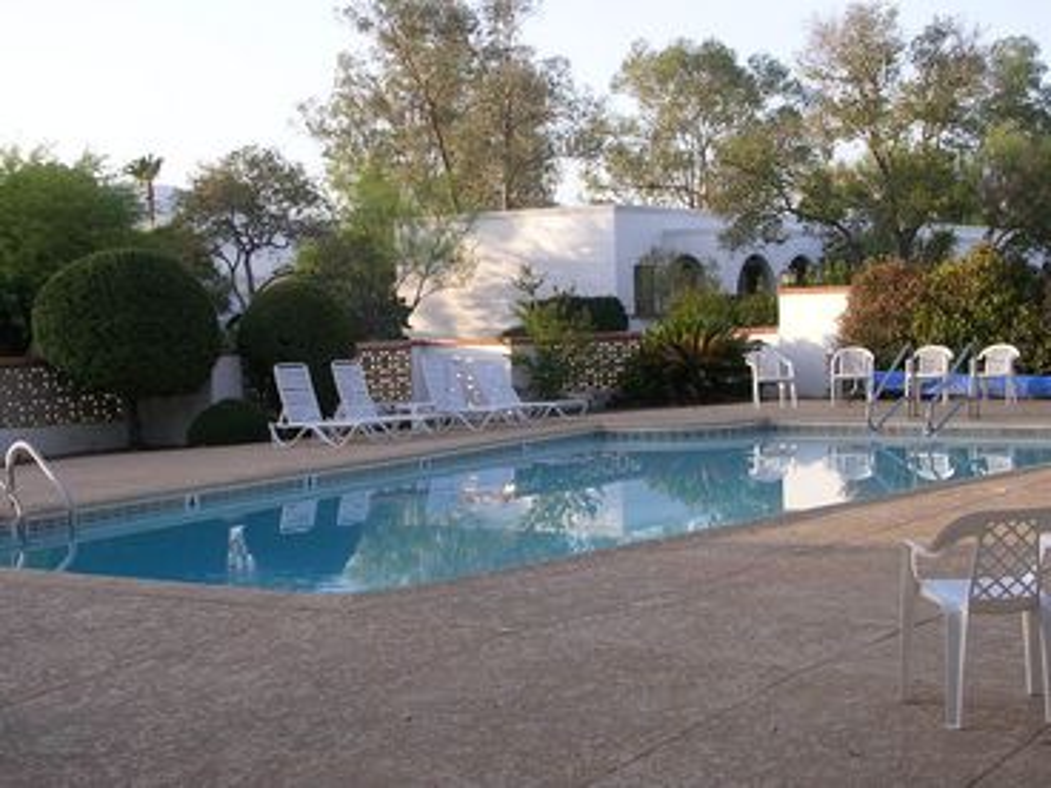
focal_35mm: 60
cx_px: 526
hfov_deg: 32.2
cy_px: 394
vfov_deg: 24.4
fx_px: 1822
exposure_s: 1/163
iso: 50
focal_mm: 9.1
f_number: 3.4
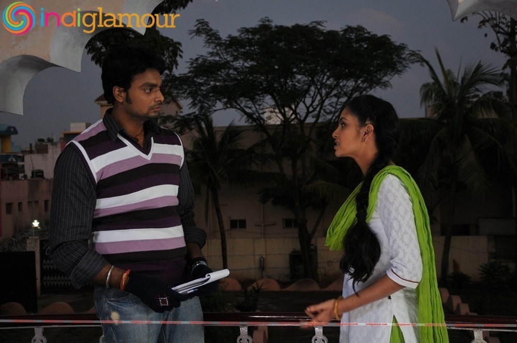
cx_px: 258
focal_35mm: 57
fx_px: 818
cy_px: 172
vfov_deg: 23.7
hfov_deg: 35.1
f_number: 4.5
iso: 640
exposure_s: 1/80
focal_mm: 38
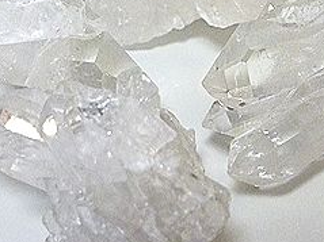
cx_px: 148
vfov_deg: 19.3
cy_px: 34
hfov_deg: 26.0
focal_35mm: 75
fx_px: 702
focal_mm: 6.5
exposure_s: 1/80
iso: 1600
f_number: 3.6
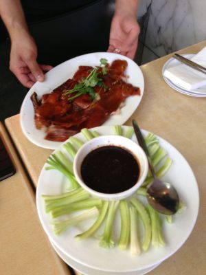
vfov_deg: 55.4
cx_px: 103
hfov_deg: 42.9
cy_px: 138
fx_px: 262
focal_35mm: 33
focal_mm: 4.13
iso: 125
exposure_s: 1/20
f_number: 2.4
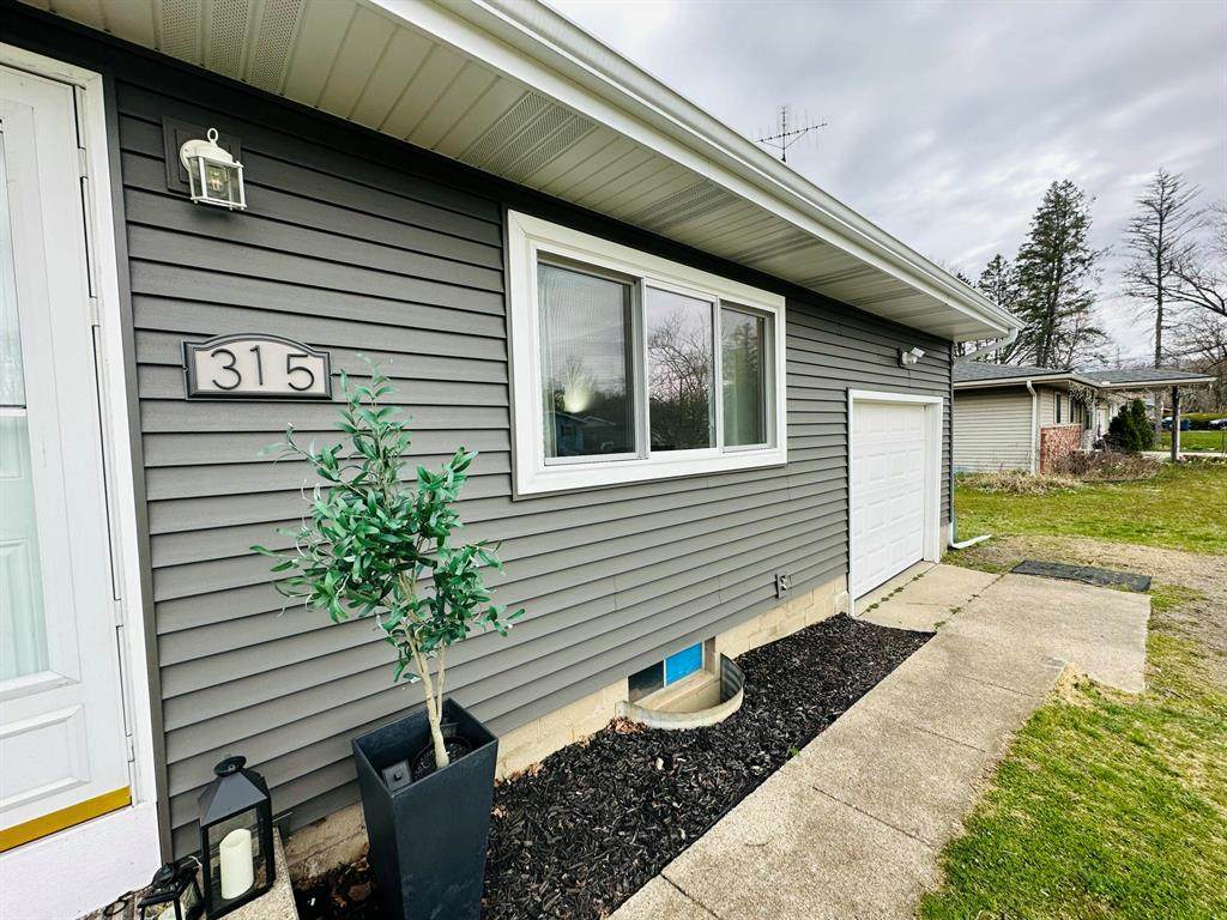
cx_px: 614
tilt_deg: -2.3
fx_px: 496
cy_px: 460
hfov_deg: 102.1
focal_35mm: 14
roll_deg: +1.2
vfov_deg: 85.7
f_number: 2.2
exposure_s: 1/99
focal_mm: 2.22
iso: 64
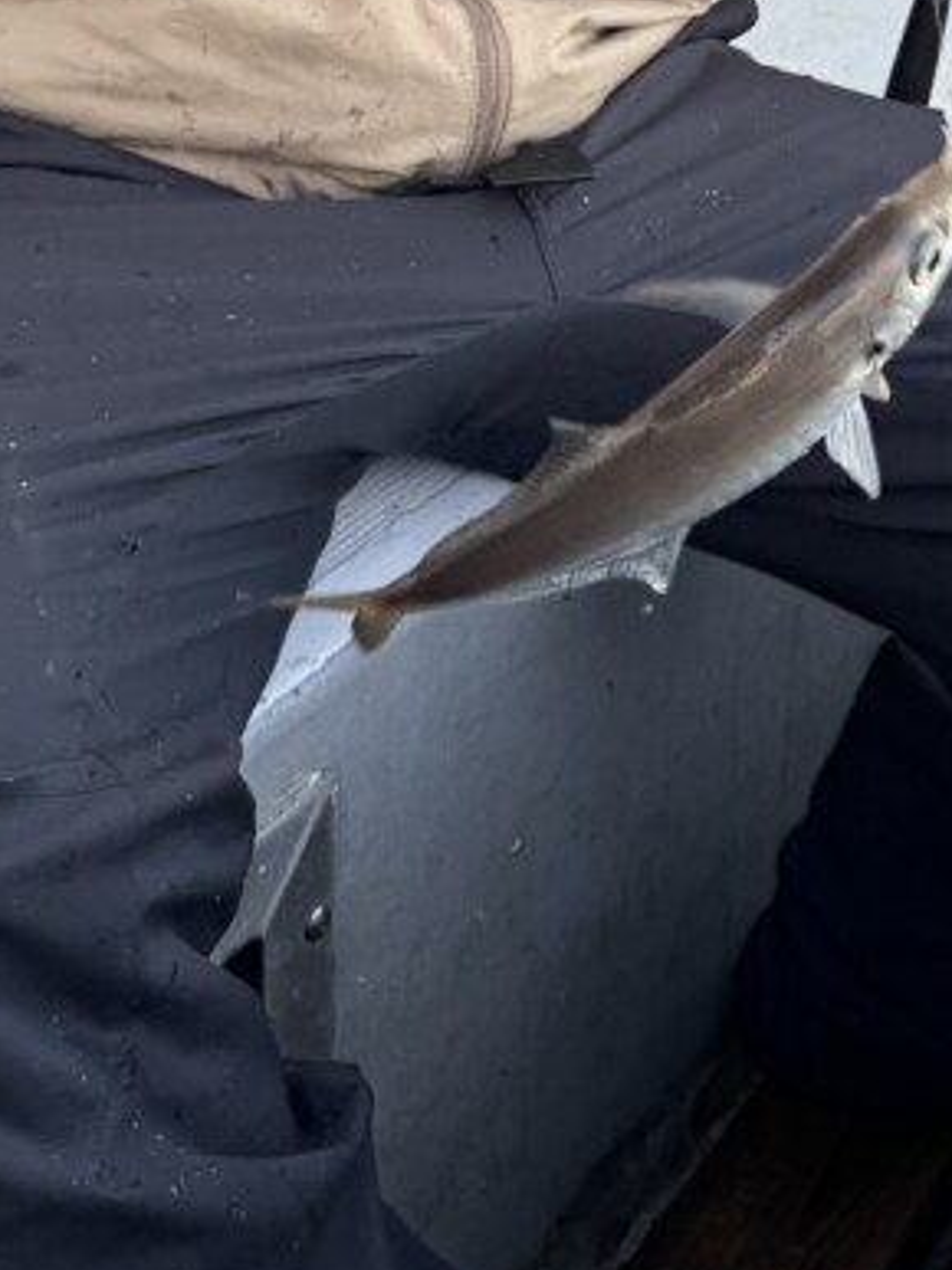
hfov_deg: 23.4
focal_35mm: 62
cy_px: -194
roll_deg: +3.4
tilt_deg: -8.0
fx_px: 2275
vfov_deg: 27.9
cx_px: 693
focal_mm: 6.76
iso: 64
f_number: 1.78
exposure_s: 1/200
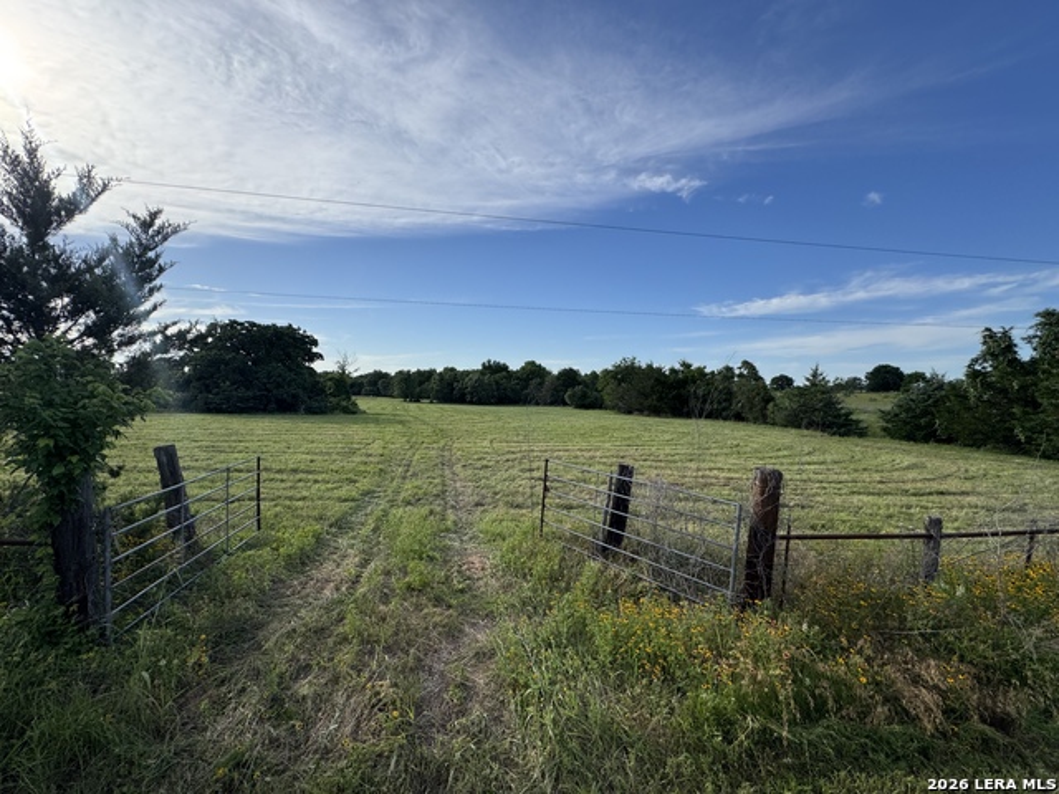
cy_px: 397
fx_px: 428
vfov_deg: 85.7
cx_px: 530
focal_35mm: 14
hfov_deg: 102.1
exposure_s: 1/1927
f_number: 2.2
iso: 50
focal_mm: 2.22
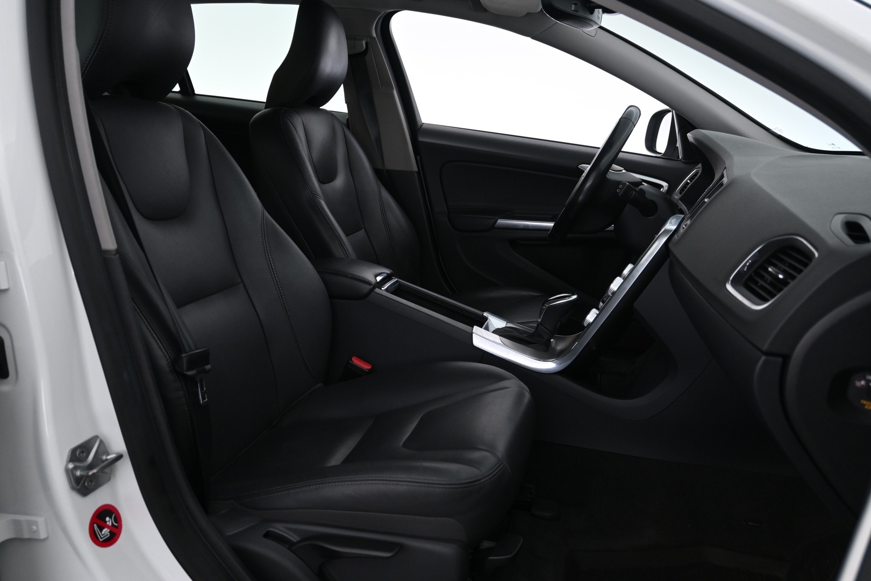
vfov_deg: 42.6
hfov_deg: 60.7
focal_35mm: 31
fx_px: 744
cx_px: 436
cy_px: 290
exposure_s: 1/30
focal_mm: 20.5
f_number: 3.8
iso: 1000
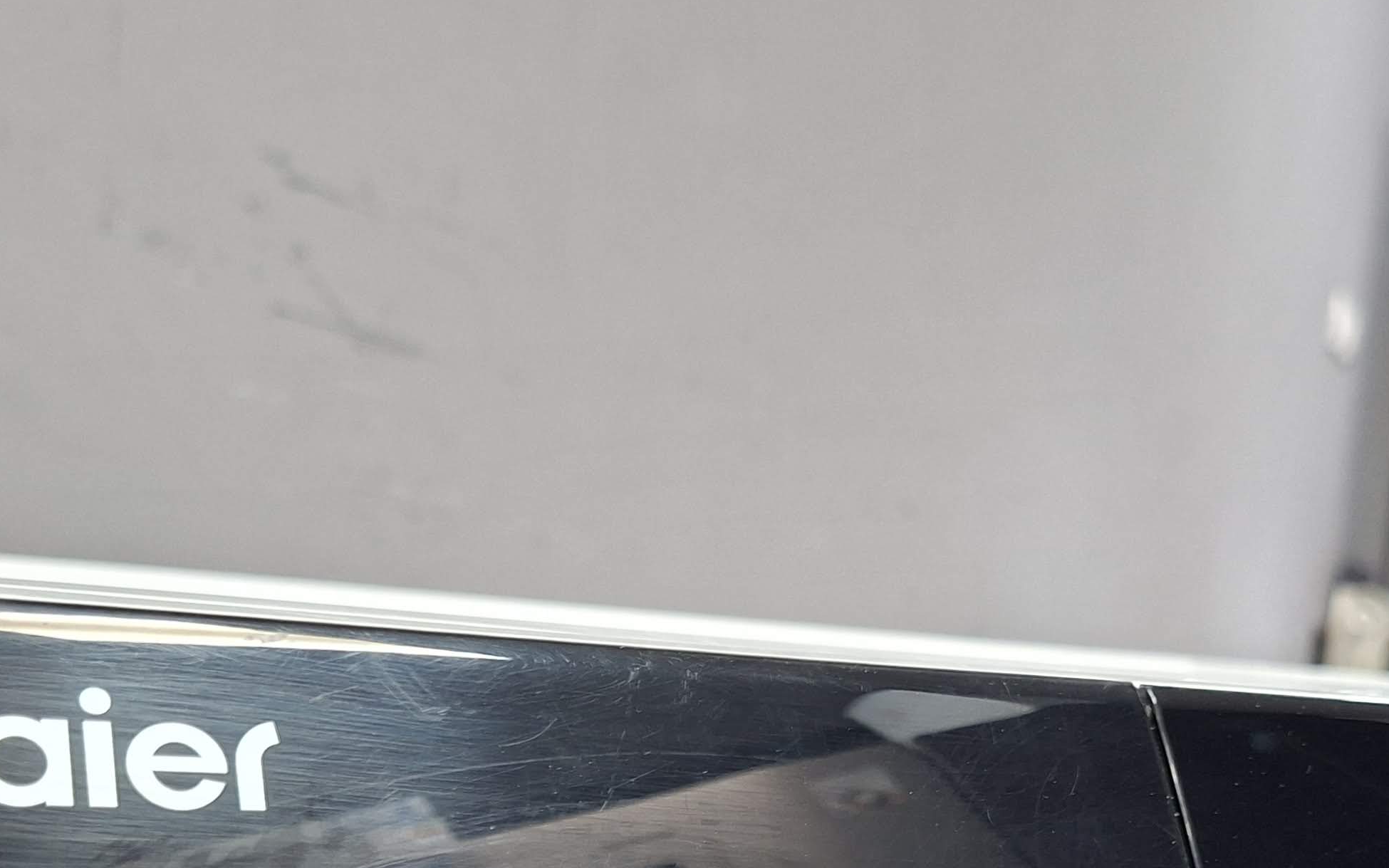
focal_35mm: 50
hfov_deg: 39.9
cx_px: 907
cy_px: 956
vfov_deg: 24.1
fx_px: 1893
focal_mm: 5.54
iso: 250
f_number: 1.8
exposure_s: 1/33
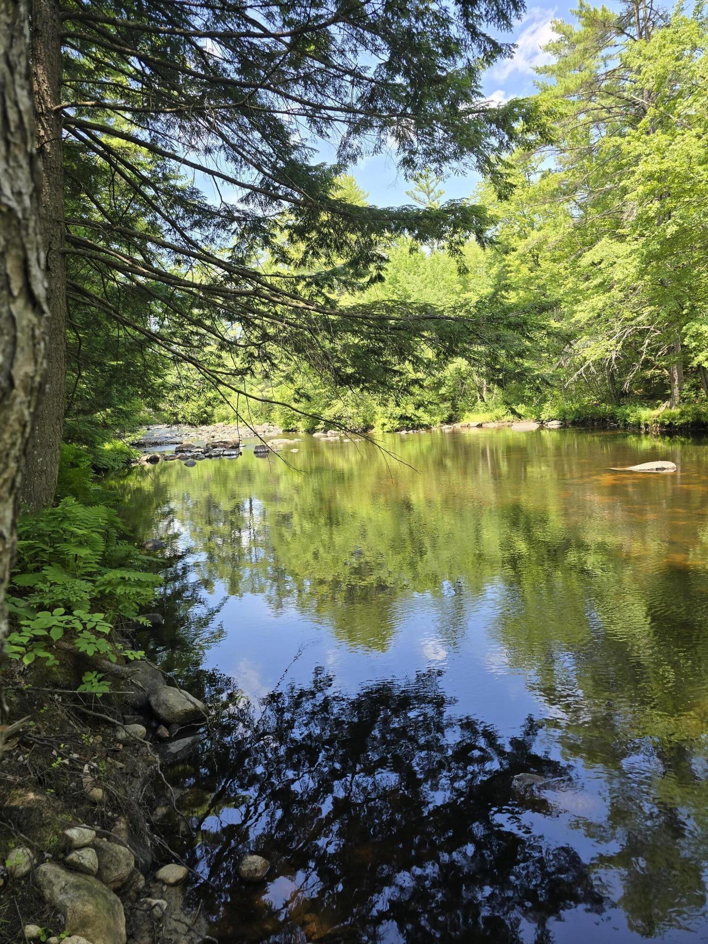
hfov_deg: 58.9
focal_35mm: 23
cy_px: 472
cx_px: 354
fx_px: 627
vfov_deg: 73.9
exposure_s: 1/180
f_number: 1.7
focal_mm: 6.3
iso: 12
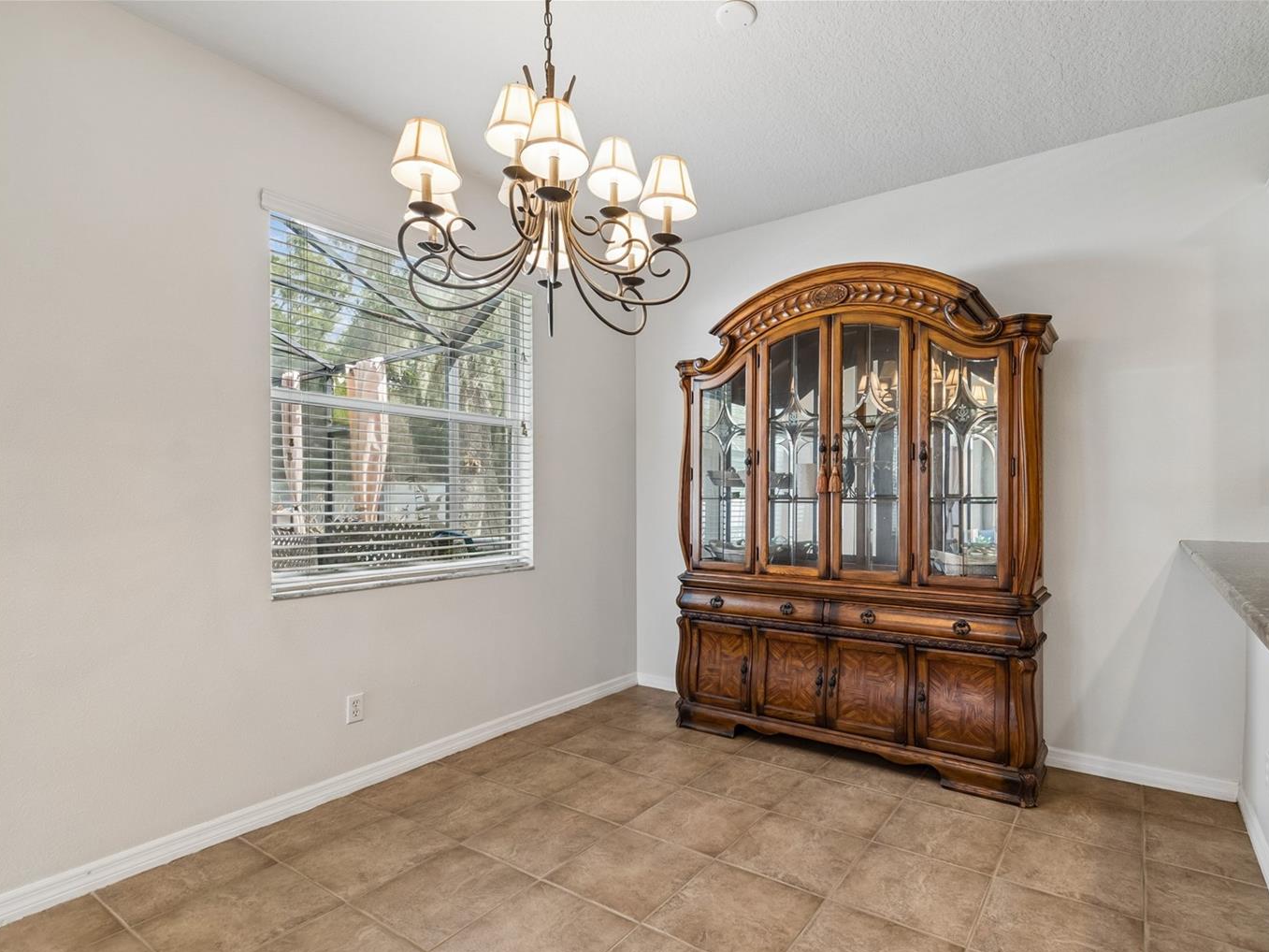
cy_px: 498
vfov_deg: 74.7
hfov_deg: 90.7
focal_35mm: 17
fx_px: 623
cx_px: 697
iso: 100
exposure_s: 1/4
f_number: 7.1
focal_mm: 10
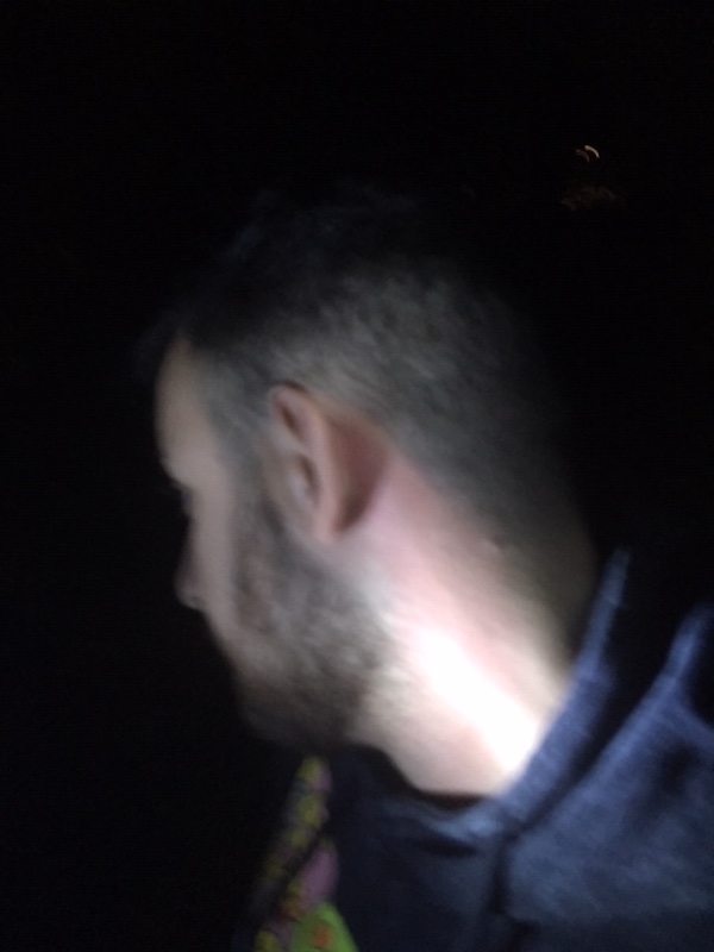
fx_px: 798
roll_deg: -1.9
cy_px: 476
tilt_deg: -17.3
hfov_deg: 48.2
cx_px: 357
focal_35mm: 29
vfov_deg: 61.7
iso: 250
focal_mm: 4.15
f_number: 2.2
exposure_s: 1/15
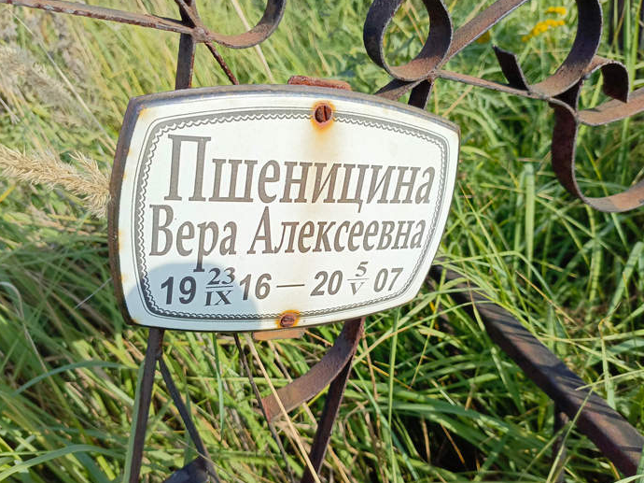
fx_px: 539
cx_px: 330
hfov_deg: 61.7
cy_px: 253
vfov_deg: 48.2
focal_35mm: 29
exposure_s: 1/1414
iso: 118
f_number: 1.69
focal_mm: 4.76
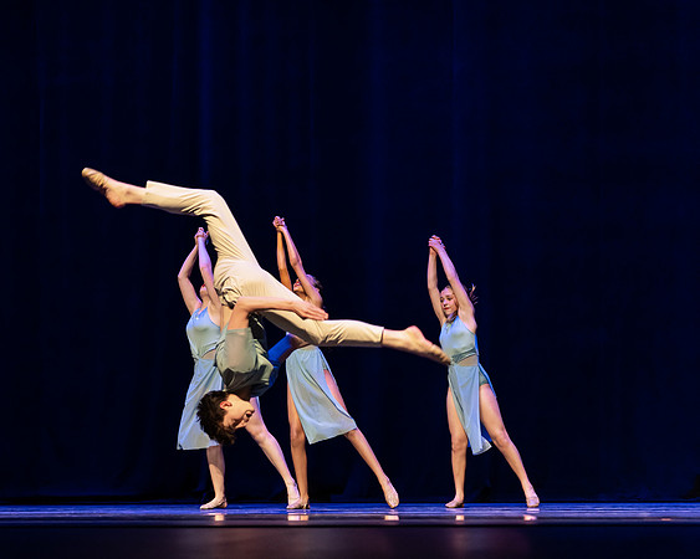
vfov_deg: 13.9
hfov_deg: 17.2
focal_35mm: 111
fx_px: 2301
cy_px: 287
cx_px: 195
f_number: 2.8
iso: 3200
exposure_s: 1/640
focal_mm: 79
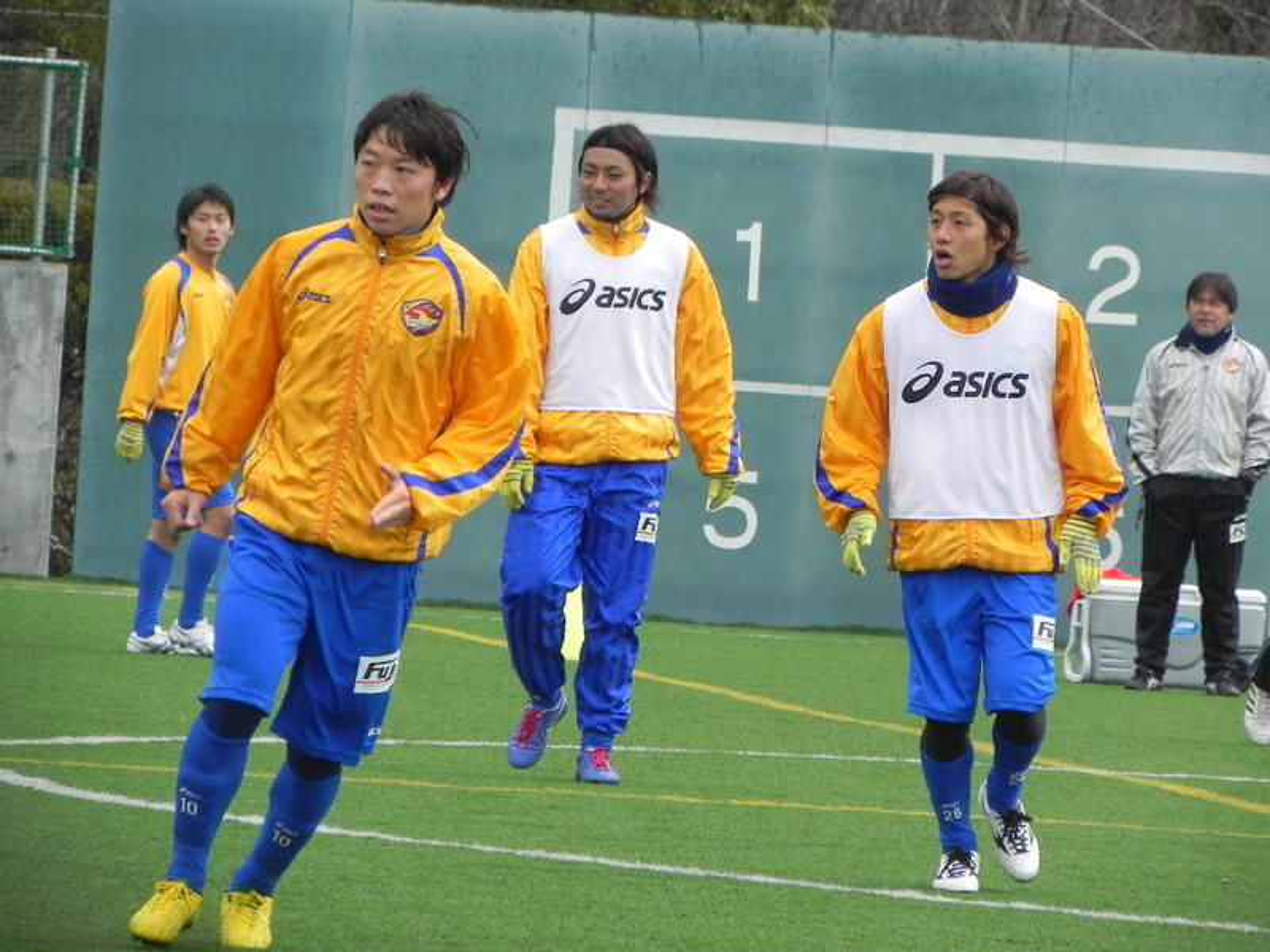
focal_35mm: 425
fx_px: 15593
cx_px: 635
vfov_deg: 3.5
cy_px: 476
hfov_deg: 4.7
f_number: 6.3
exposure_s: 1/312
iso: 160
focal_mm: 75.7
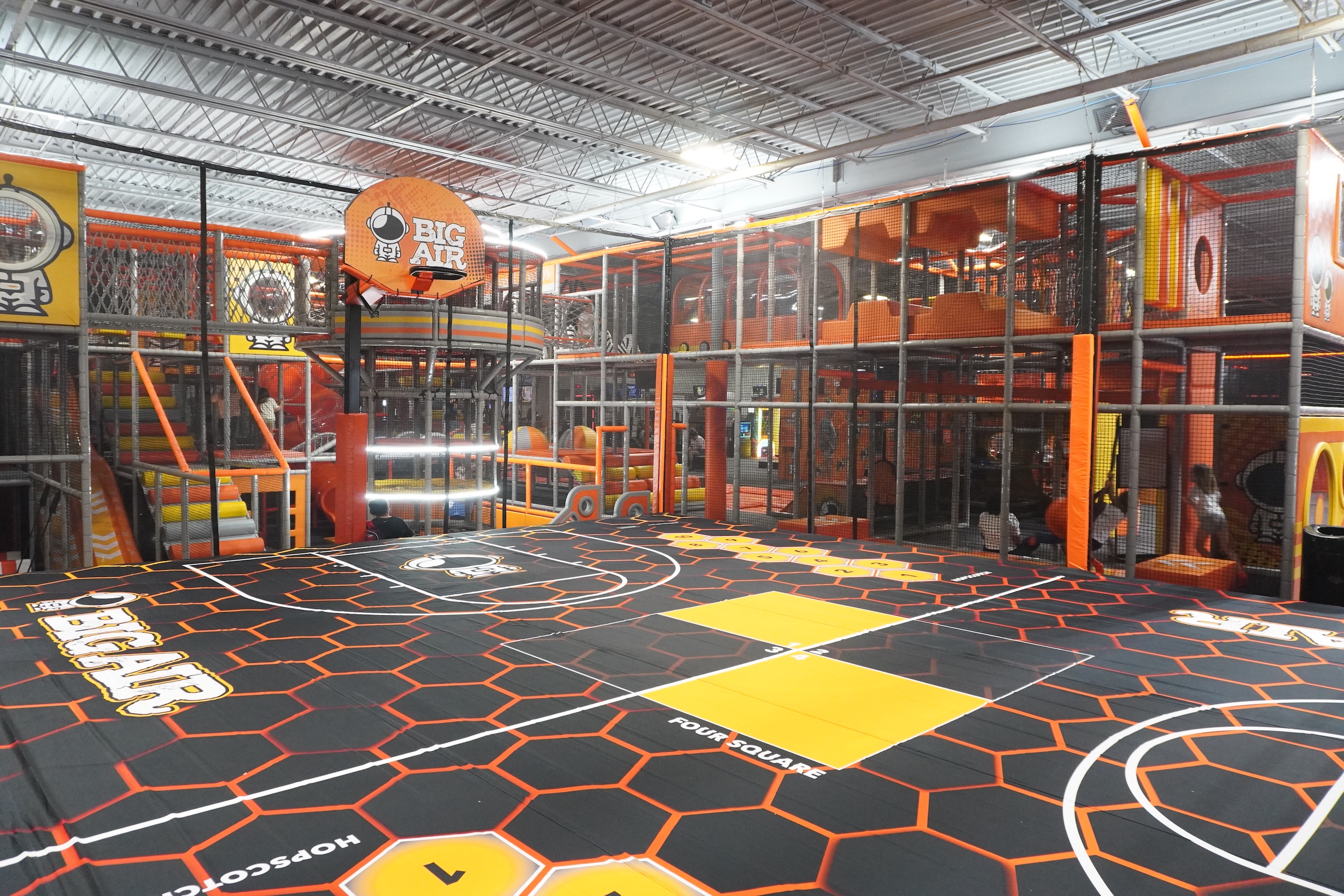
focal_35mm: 24
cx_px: 672
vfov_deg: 53.1
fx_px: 896
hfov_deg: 73.7
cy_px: 448
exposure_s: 1/30
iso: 2500
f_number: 5
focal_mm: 16
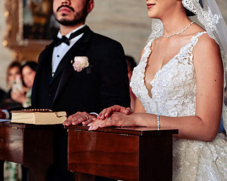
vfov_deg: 18.3
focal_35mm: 84
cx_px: 120
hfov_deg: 22.7
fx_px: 564
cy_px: 90
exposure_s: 1/400
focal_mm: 70
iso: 500
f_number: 3.2
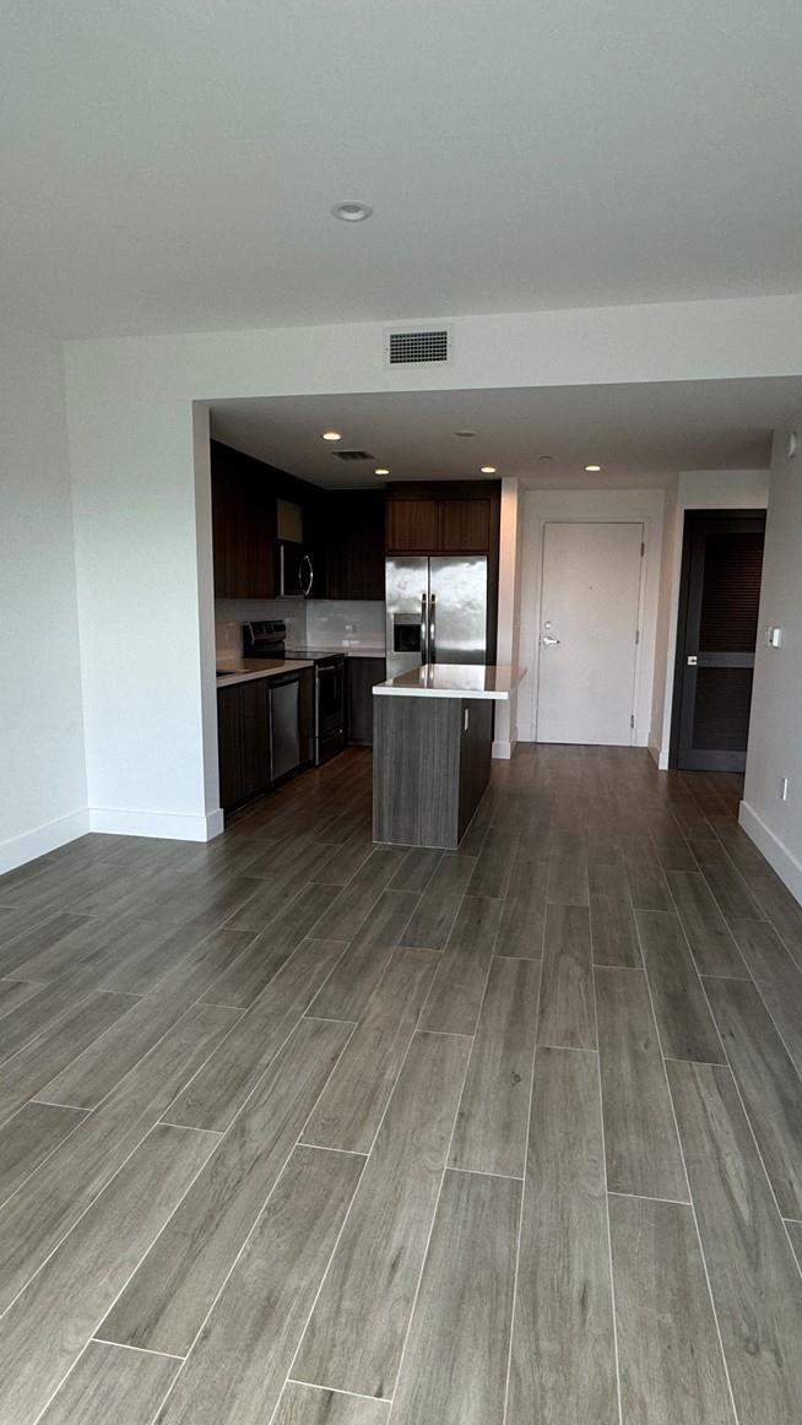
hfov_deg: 53.6
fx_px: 794
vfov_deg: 83.8
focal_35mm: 21
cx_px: 412
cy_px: 728
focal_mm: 2.22
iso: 160
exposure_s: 1/120
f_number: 2.2
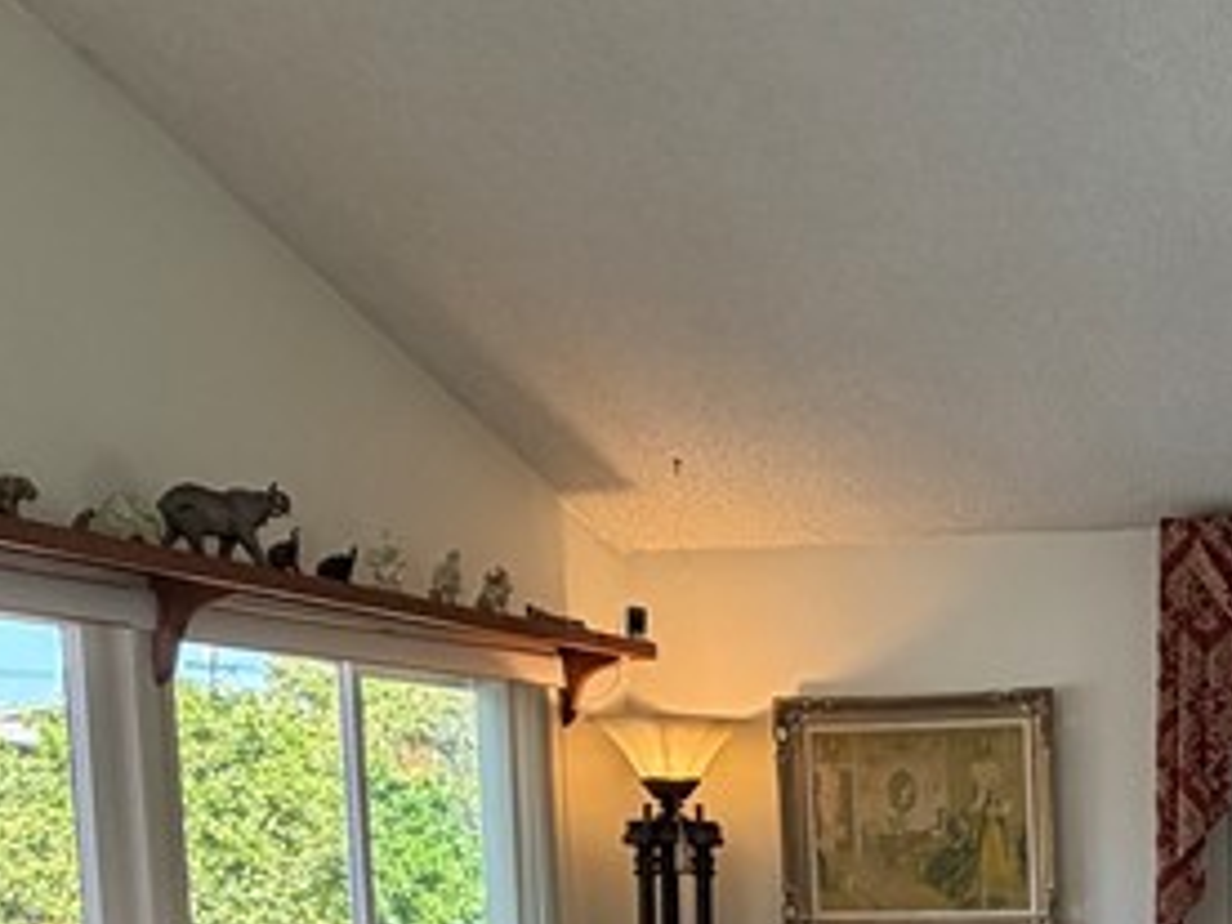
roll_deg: +0.4
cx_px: 1303
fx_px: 1851
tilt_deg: -5.8
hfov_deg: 32.9
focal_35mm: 52
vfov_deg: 25.7
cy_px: 1049
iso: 125
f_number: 2.2
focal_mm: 2.22
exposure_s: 1/120
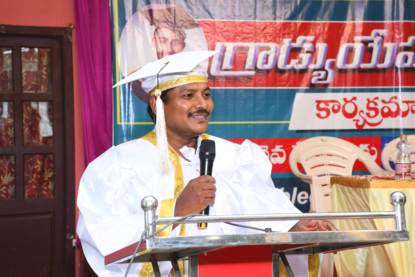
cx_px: 208
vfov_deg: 18.2
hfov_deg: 27.0
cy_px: 138
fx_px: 865
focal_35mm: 75
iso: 1000
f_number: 5.6
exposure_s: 1/125
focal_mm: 50
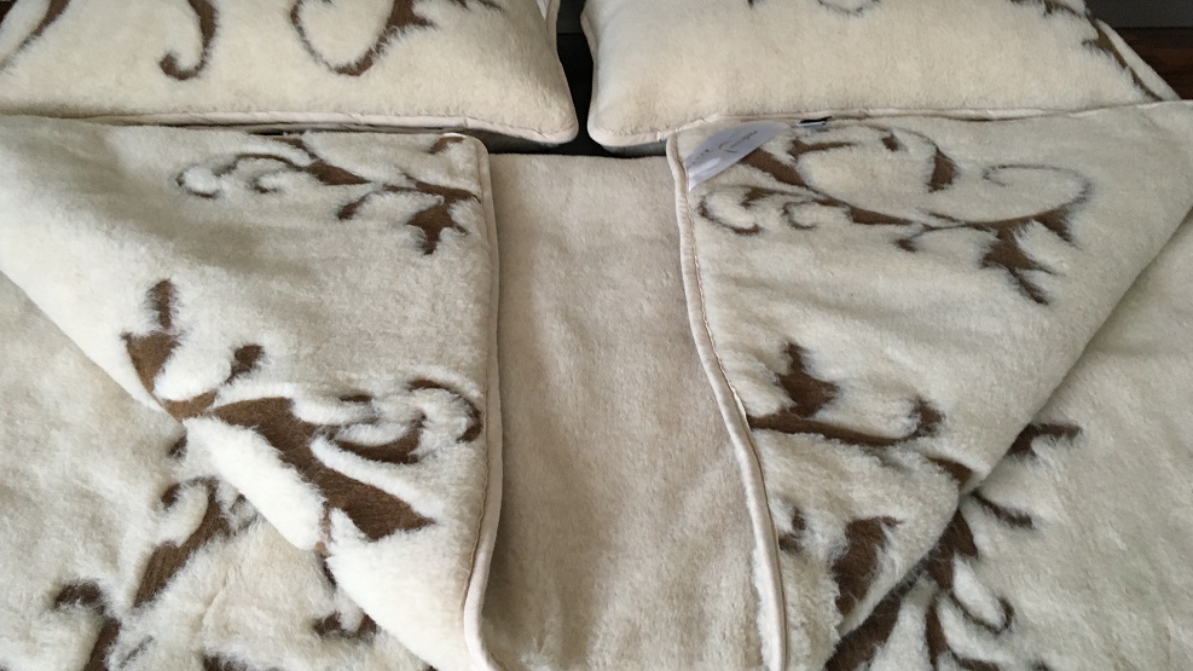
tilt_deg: -38.9
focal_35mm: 32
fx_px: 1012
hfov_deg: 61.0
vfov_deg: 36.6
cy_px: 308
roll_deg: -2.8
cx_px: 603
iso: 160
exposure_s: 1/33
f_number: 2.2
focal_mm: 4.15
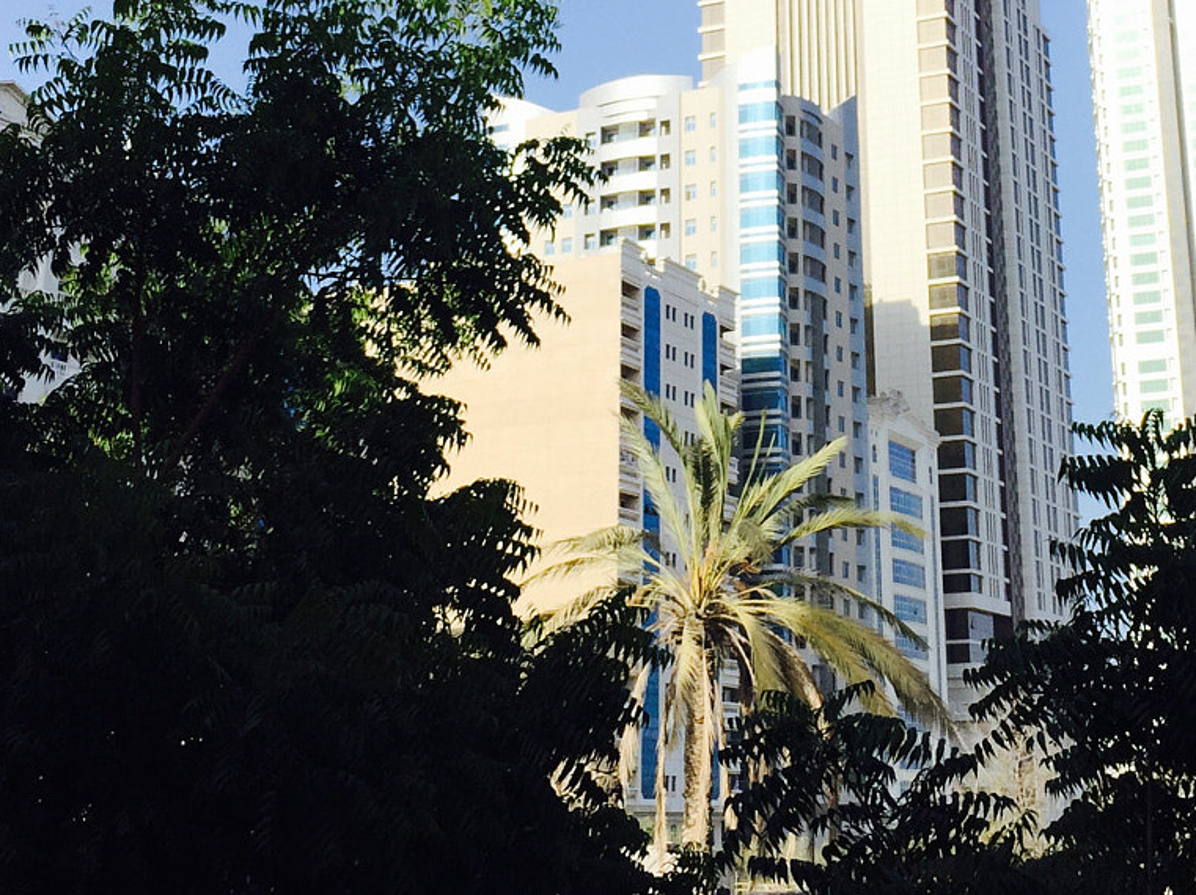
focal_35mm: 61
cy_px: 113
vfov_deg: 23.5
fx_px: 2107
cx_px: 795
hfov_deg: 31.5
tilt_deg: +19.1
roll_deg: +0.1
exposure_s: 1/2326
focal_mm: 4.15
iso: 32
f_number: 2.2
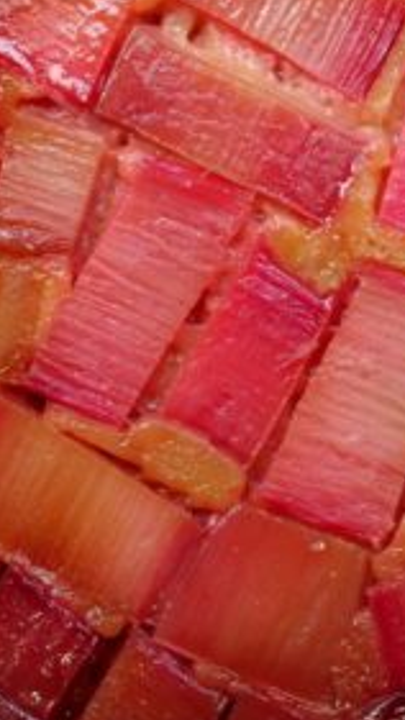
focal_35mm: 124
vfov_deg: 17.3
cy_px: 277
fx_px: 2368
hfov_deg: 9.7
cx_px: 361
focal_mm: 25
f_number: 3.5
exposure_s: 1/60
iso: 1250
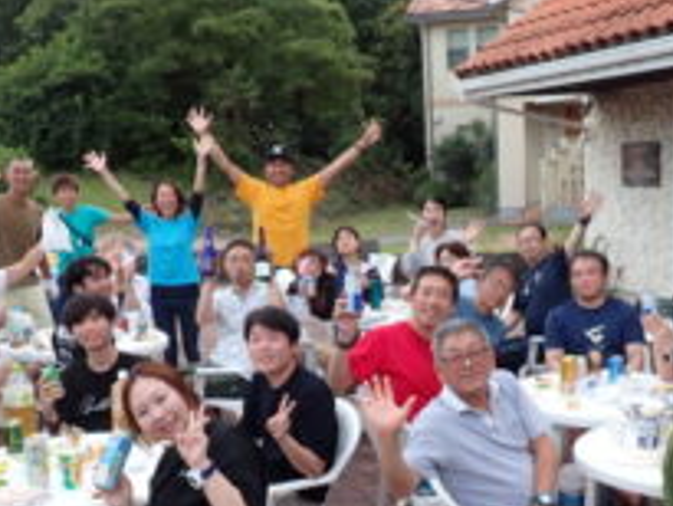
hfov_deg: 36.7
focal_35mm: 52
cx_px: 399
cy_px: 358
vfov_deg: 27.8
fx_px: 1012
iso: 100
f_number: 2.8
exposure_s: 1/60
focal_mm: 4.5
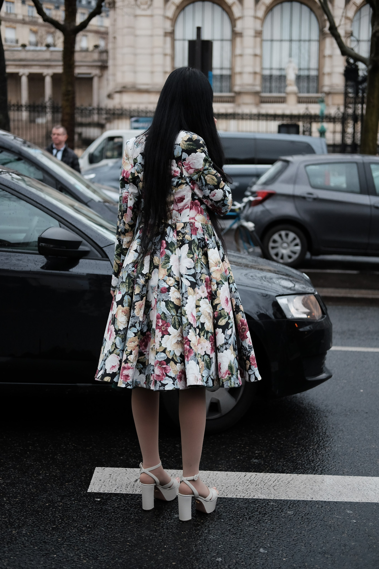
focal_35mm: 53
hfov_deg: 25.5
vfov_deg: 37.5
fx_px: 837
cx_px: 190
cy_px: 284
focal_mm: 35
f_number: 2
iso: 800
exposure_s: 1/1000
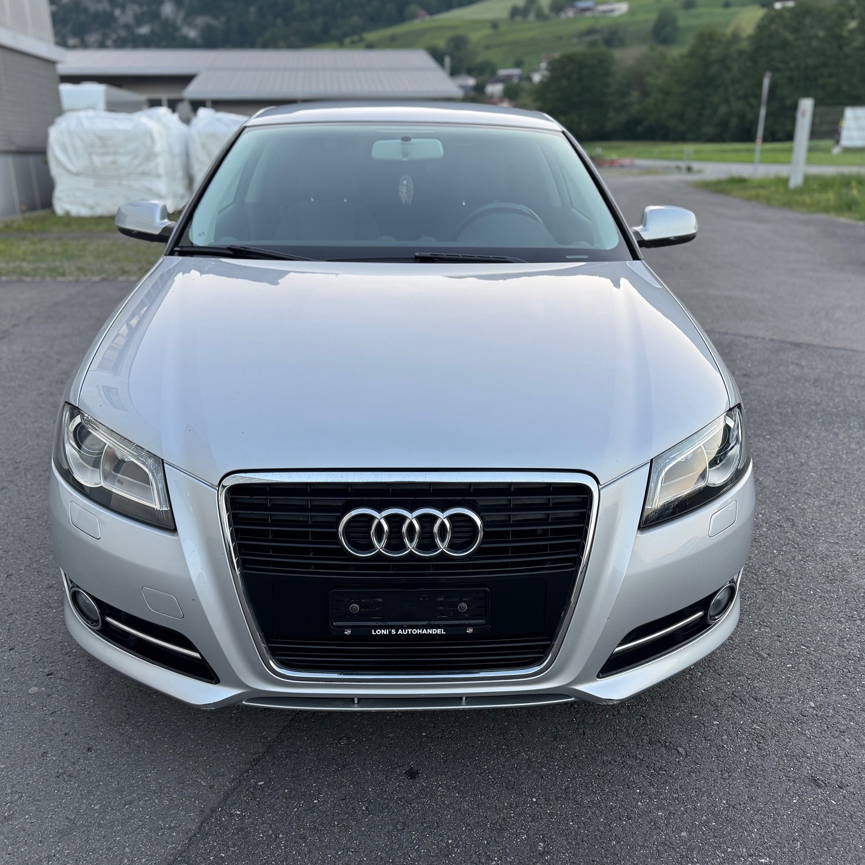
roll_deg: +1.1
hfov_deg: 55.6
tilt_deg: -18.3
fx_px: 820
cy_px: 431
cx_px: 432
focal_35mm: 29
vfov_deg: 55.6
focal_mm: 6.76
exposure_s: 1/121
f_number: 1.78
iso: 100
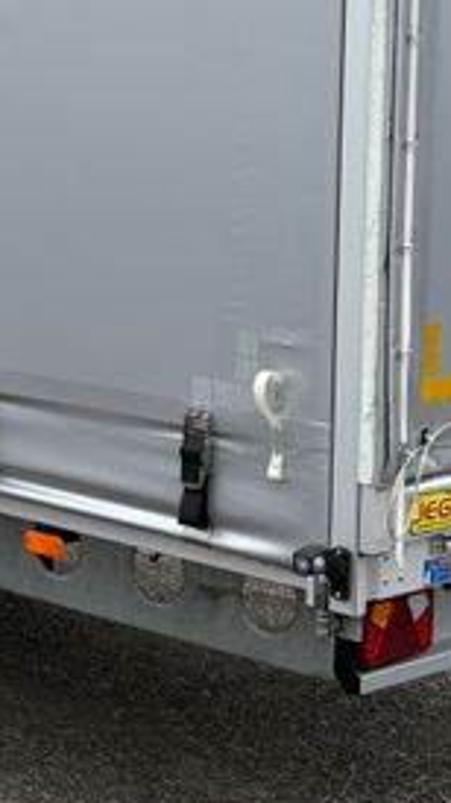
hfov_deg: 10.8
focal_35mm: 106
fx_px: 2255
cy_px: 44
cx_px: -308
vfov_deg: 19.7
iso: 50
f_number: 1.6
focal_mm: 5.96
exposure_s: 1/3279
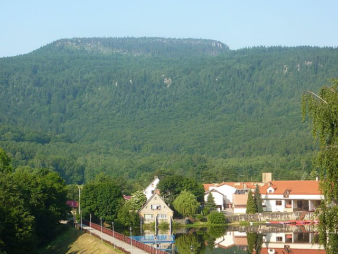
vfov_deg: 16.4
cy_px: 127
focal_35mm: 90
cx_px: 169
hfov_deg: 21.8
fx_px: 879
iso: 80
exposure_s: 1/320
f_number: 4
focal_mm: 10.3
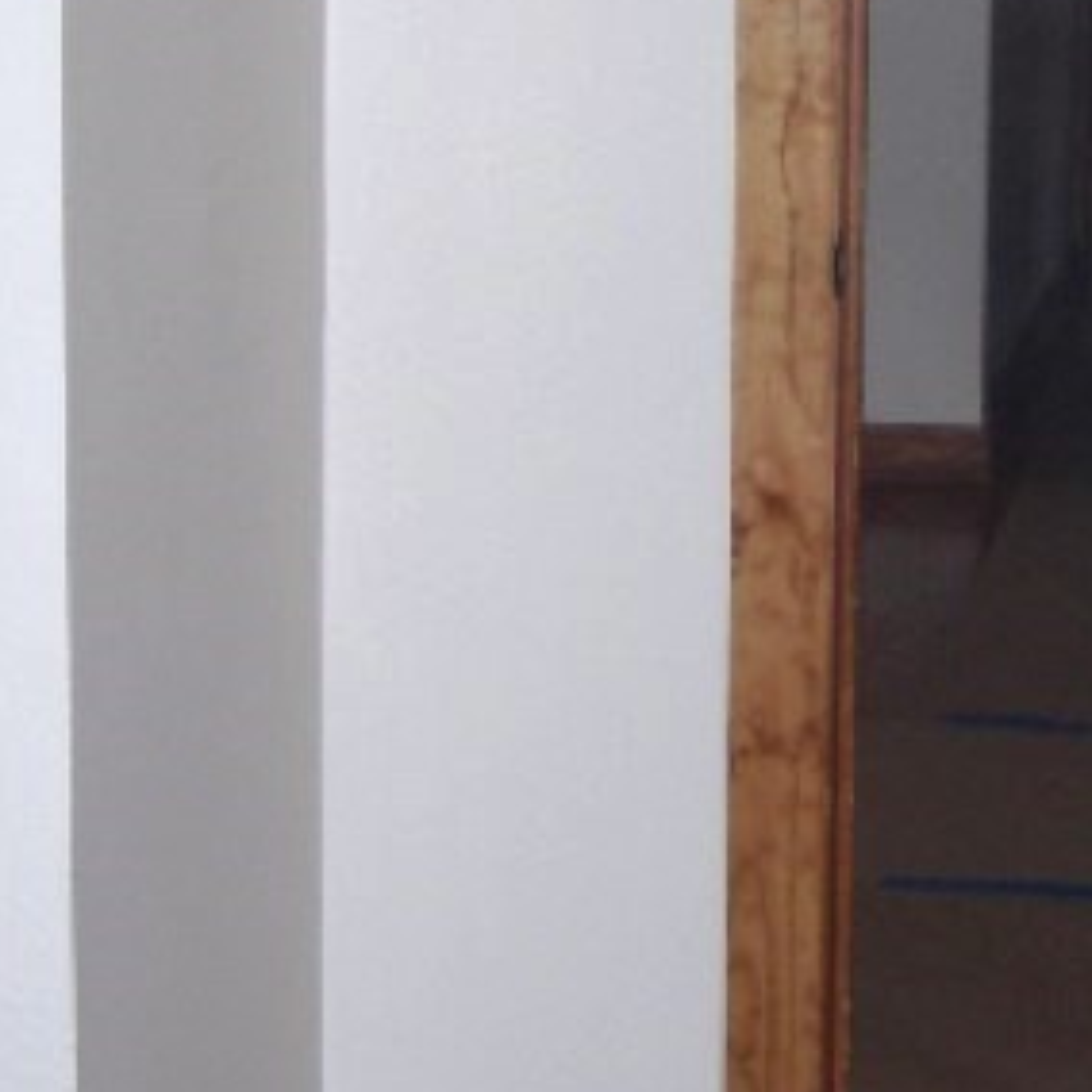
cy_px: 188
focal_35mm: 121
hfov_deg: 14.3
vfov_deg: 14.3
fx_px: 4319
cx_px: 884
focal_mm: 7.9
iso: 200
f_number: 2.8
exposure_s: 1/60
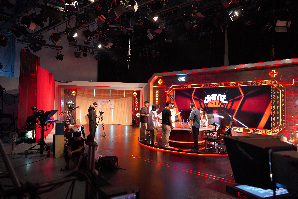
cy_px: 98
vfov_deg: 51.3
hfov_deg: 71.5
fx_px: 207
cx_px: 150
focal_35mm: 25
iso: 3200
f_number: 2.8
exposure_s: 1/100
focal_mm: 24
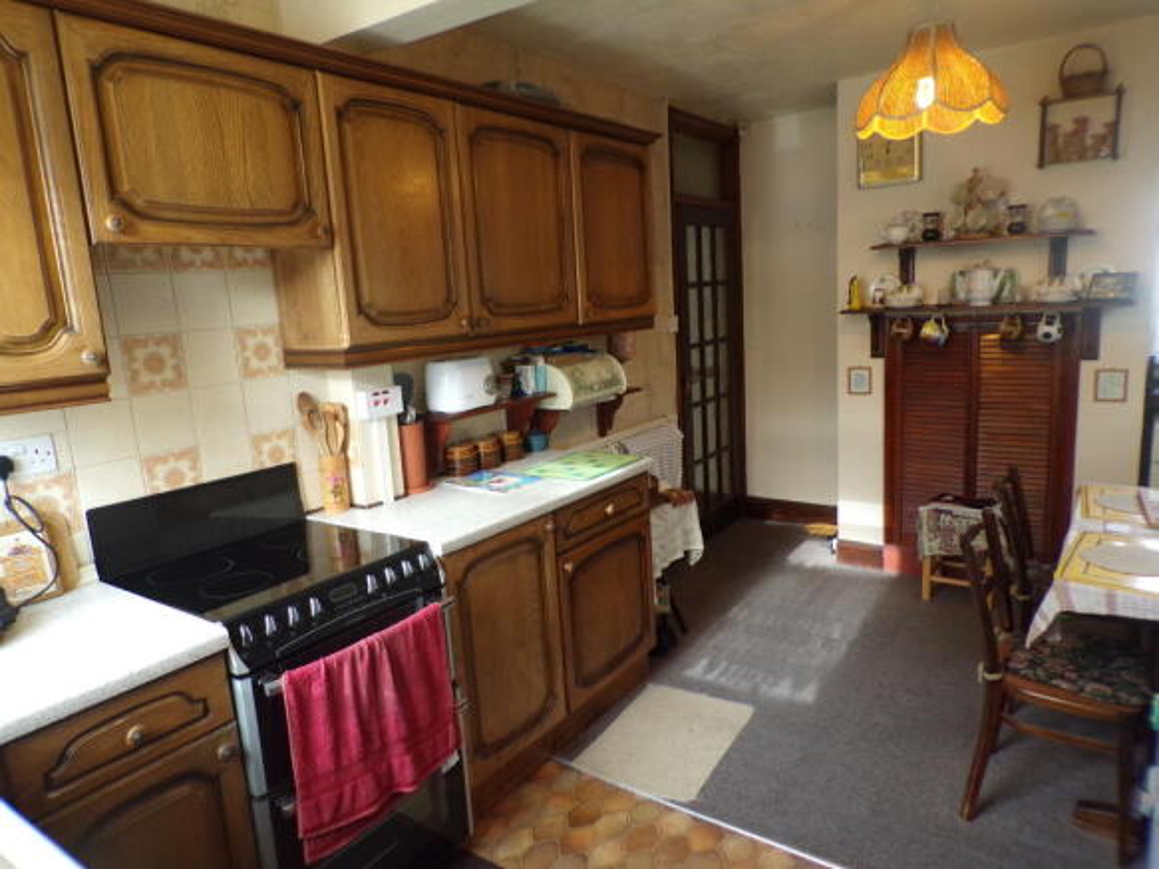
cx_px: 580
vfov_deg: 56.8
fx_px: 803
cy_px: 434
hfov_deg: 71.6
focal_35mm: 24
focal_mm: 4.3
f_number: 3
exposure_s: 1/25
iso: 200
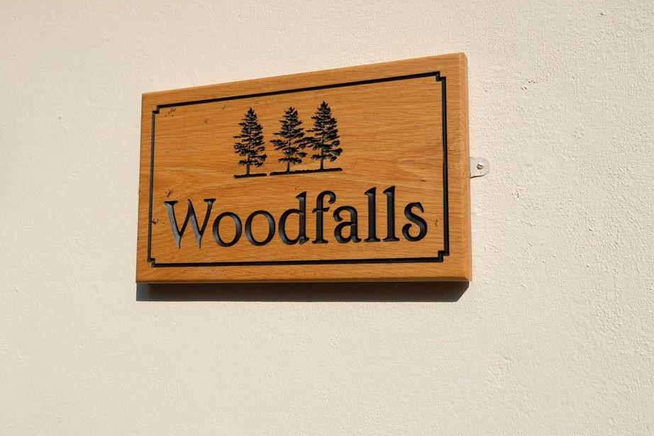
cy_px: 212
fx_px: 727
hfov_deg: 48.4
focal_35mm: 40
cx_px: 301
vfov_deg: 33.4
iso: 200
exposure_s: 1/1300
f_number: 5.6
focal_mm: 24
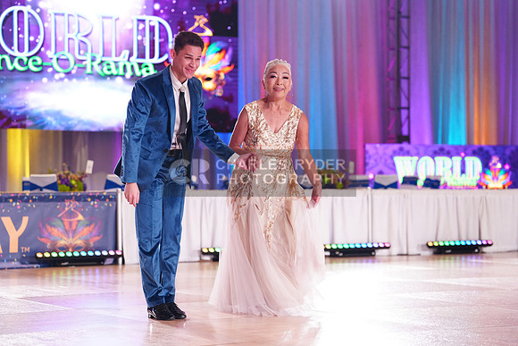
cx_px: 259
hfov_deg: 20.8
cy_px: 173
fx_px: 1410
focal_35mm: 98
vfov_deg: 14.0
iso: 2500
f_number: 2.8
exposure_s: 1/640
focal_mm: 98
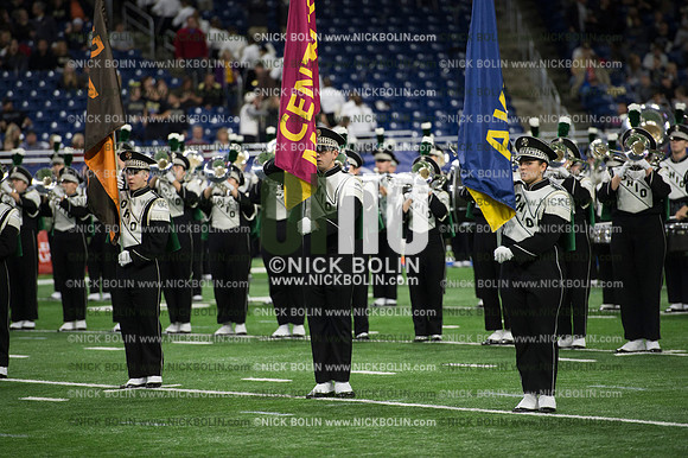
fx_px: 3820
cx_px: 344
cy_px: 229
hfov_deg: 10.3
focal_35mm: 200
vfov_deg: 6.9
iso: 2500
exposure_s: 1/1600
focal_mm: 200
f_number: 3.5
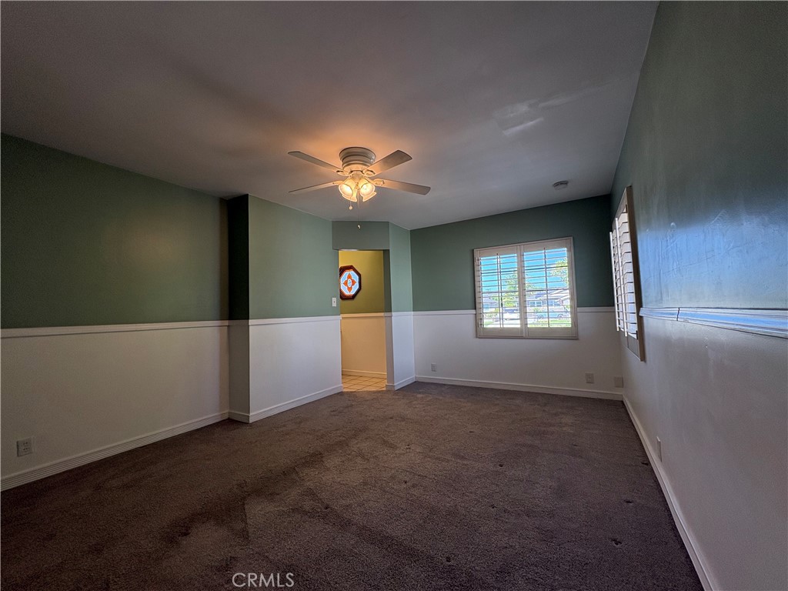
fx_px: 319
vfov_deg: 85.7
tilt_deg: +3.8
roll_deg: +1.8
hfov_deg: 102.1
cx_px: 394
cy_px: 296
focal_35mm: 14
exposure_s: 1/125
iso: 125
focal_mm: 2.22
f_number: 2.2
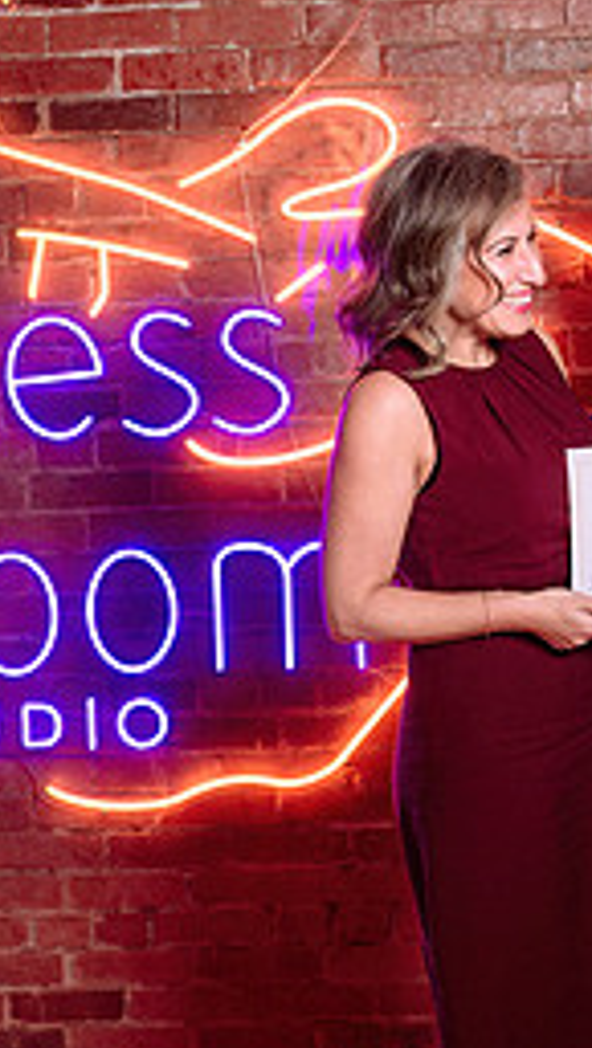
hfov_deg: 14.3
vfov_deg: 25.0
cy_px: 599
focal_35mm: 85
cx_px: 323
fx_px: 2367
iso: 500
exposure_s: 1/200
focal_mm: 32
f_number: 3.2
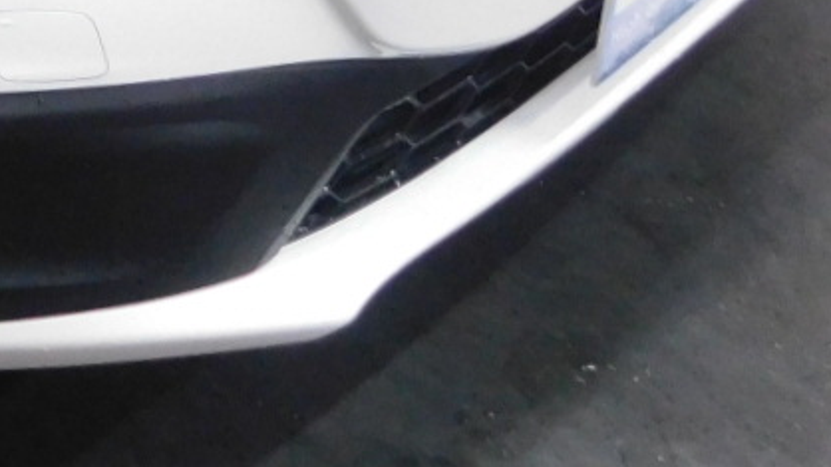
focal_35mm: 96
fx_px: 2115
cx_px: -433
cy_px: -503
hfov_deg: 19.3
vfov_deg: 11.3
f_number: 3
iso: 400
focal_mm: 4
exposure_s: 1/25
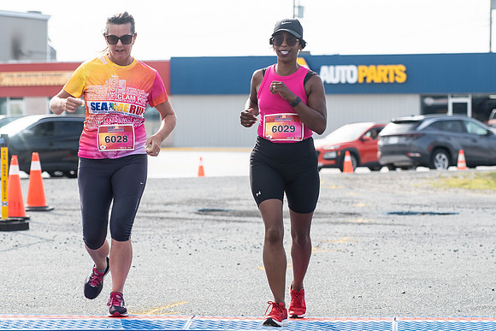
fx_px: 2027
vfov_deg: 9.3
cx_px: 272
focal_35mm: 147
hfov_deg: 13.9
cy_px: 148
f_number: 5
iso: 250
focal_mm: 92
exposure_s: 1/1000
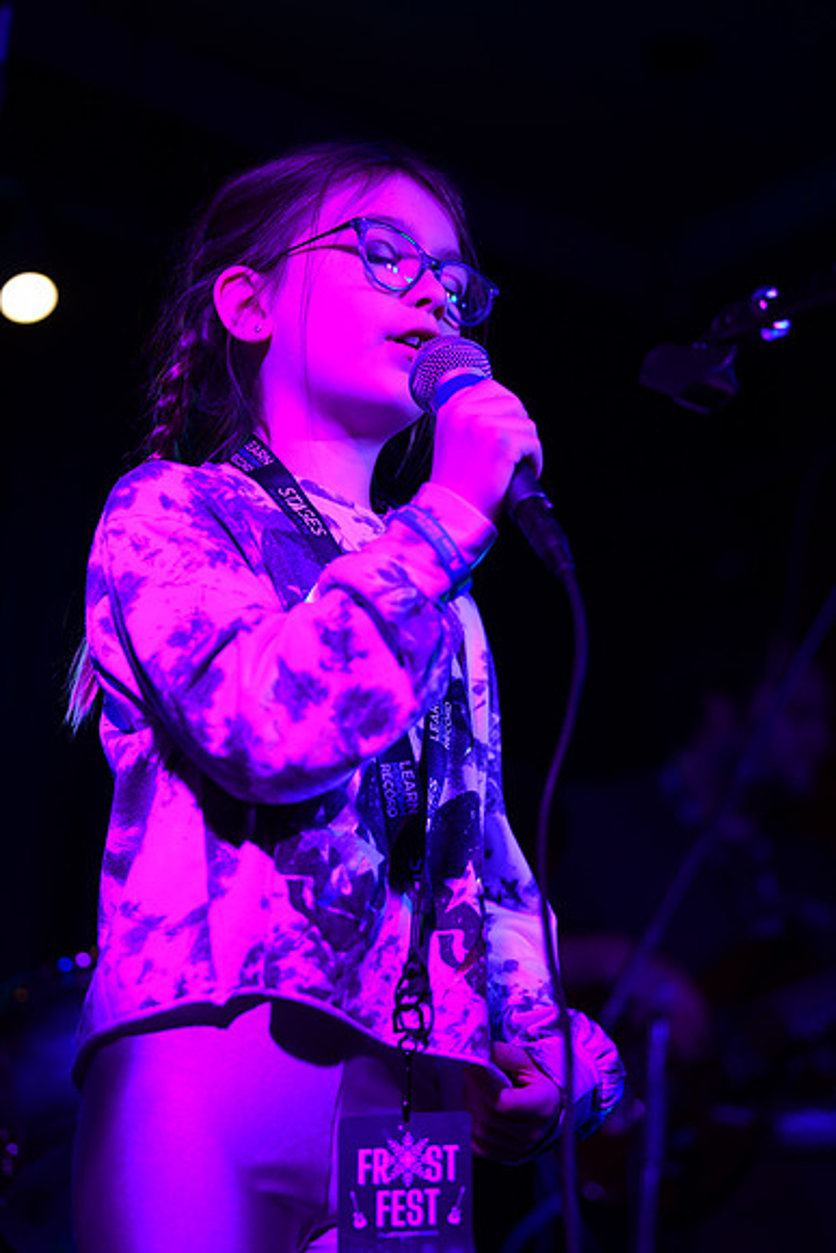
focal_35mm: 75
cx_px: 418
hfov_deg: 18.2
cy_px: 626
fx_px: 2611
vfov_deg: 27.0
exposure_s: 1/320
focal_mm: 75
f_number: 2.8
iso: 560
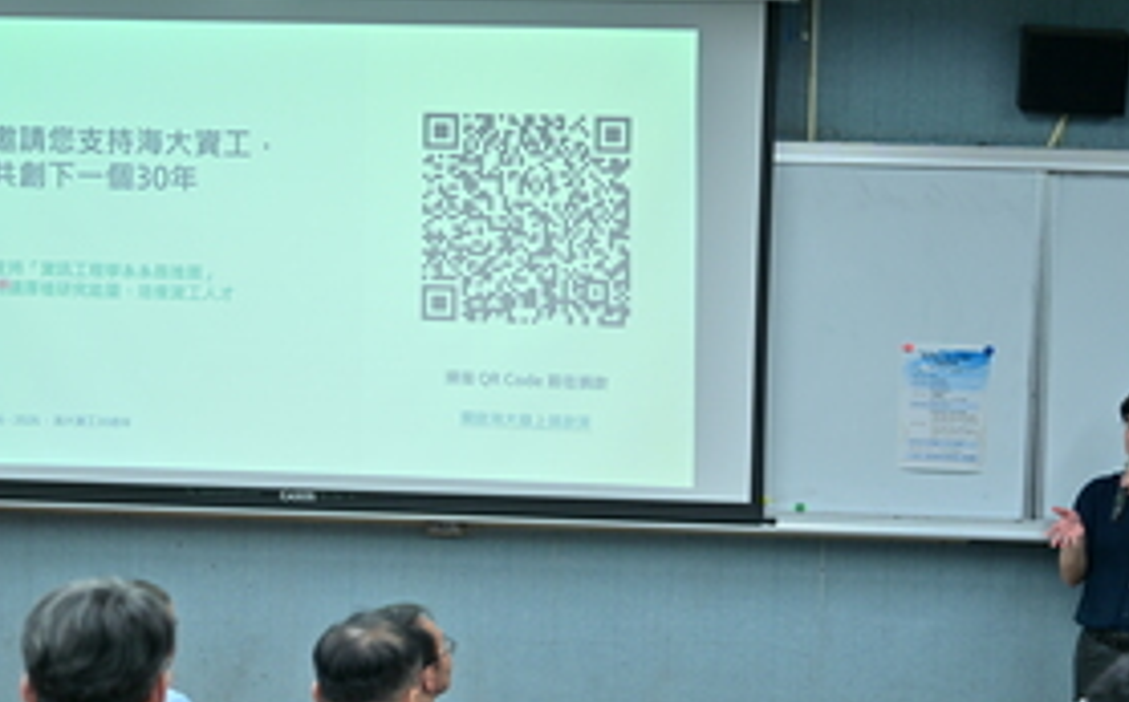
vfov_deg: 18.0
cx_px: 605
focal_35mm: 72
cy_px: 452
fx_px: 2213
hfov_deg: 28.6
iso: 250
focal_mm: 49
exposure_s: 1/100
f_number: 2.8
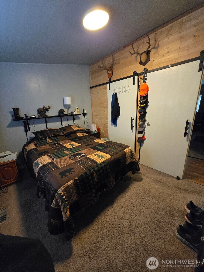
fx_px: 102
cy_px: 136
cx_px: 102
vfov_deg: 106.2
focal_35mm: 13
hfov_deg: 89.9
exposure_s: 1/60
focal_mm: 1.7
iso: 1000
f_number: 2.2
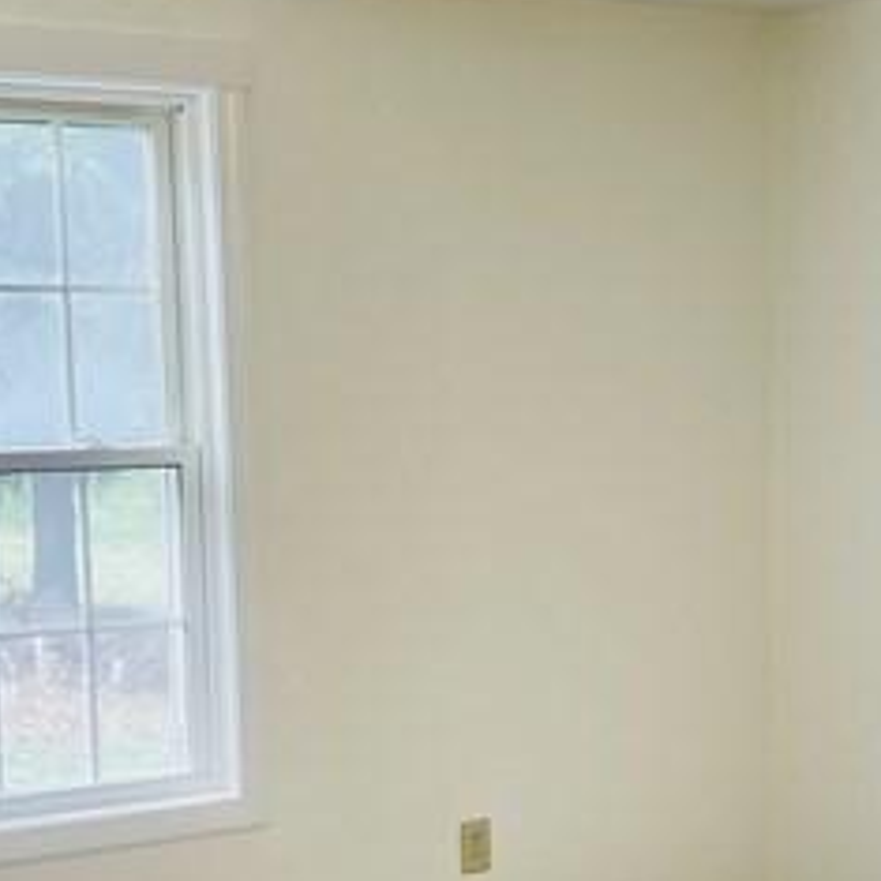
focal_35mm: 75
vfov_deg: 22.8
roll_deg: +0.4
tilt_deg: -6.2
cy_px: 664
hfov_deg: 22.9
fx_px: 2160
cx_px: 641
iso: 125
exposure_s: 1/120
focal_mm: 5.1
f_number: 1.6
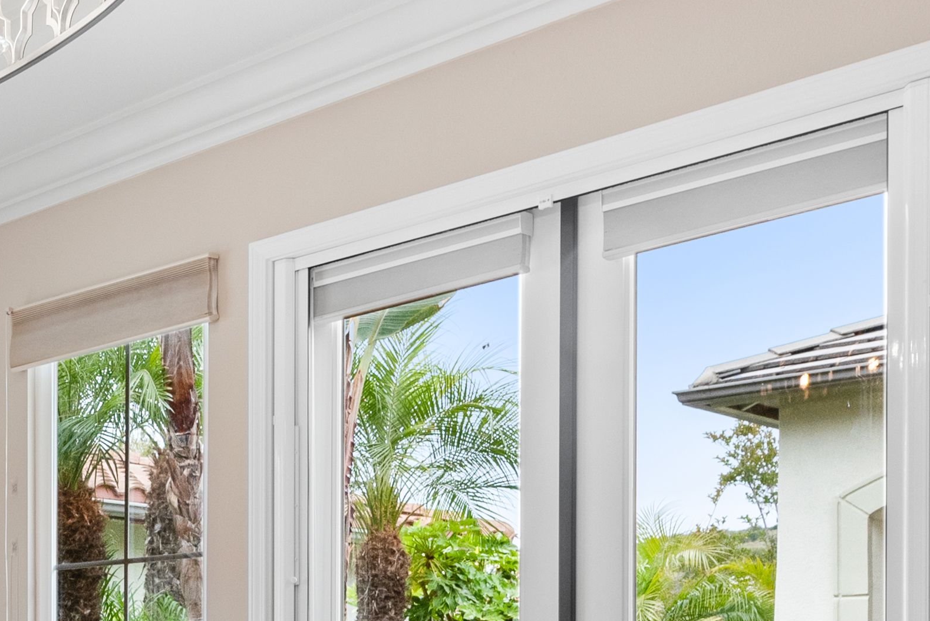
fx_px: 1576
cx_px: -54
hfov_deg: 30.0
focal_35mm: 61
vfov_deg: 21.0
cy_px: 718
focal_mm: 16
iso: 400
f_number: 8
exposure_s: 1/15
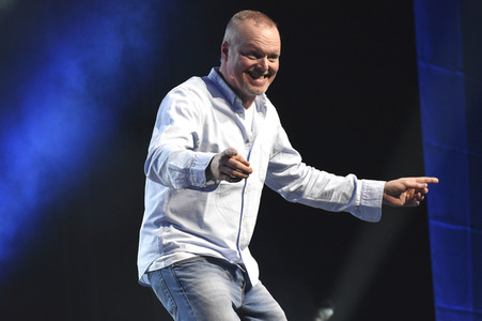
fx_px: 2810
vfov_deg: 6.5
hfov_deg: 9.8
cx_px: 241
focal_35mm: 210
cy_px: 160
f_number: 8
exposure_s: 1/125
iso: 3200
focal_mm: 140
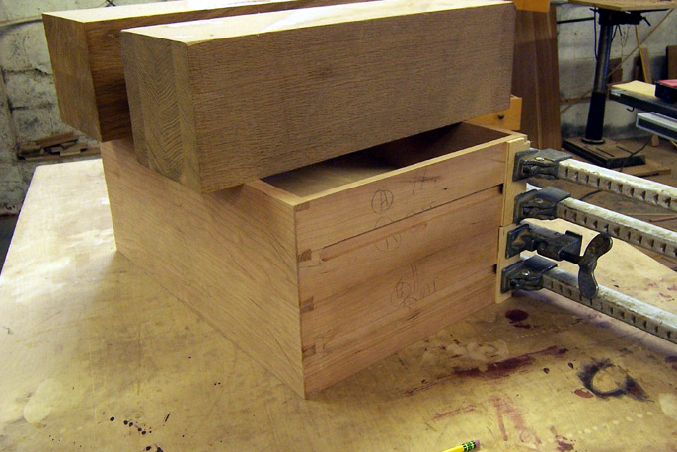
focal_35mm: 36
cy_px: 222
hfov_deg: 53.1
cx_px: 349
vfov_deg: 36.9
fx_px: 677
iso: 140
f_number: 3.4
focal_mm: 5.5
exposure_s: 1/20
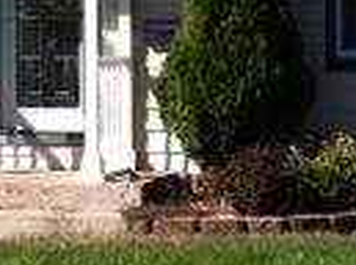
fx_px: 1784
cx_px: 80
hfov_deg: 11.4
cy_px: 144
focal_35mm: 174
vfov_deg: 8.5
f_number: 2.8
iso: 80
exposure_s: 1/1040
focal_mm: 3.85
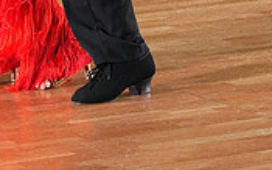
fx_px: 2777
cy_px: -209
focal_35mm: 375
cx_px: 1
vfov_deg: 3.5
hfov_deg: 5.6
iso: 8000
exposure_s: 1/400
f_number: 5.6
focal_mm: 111
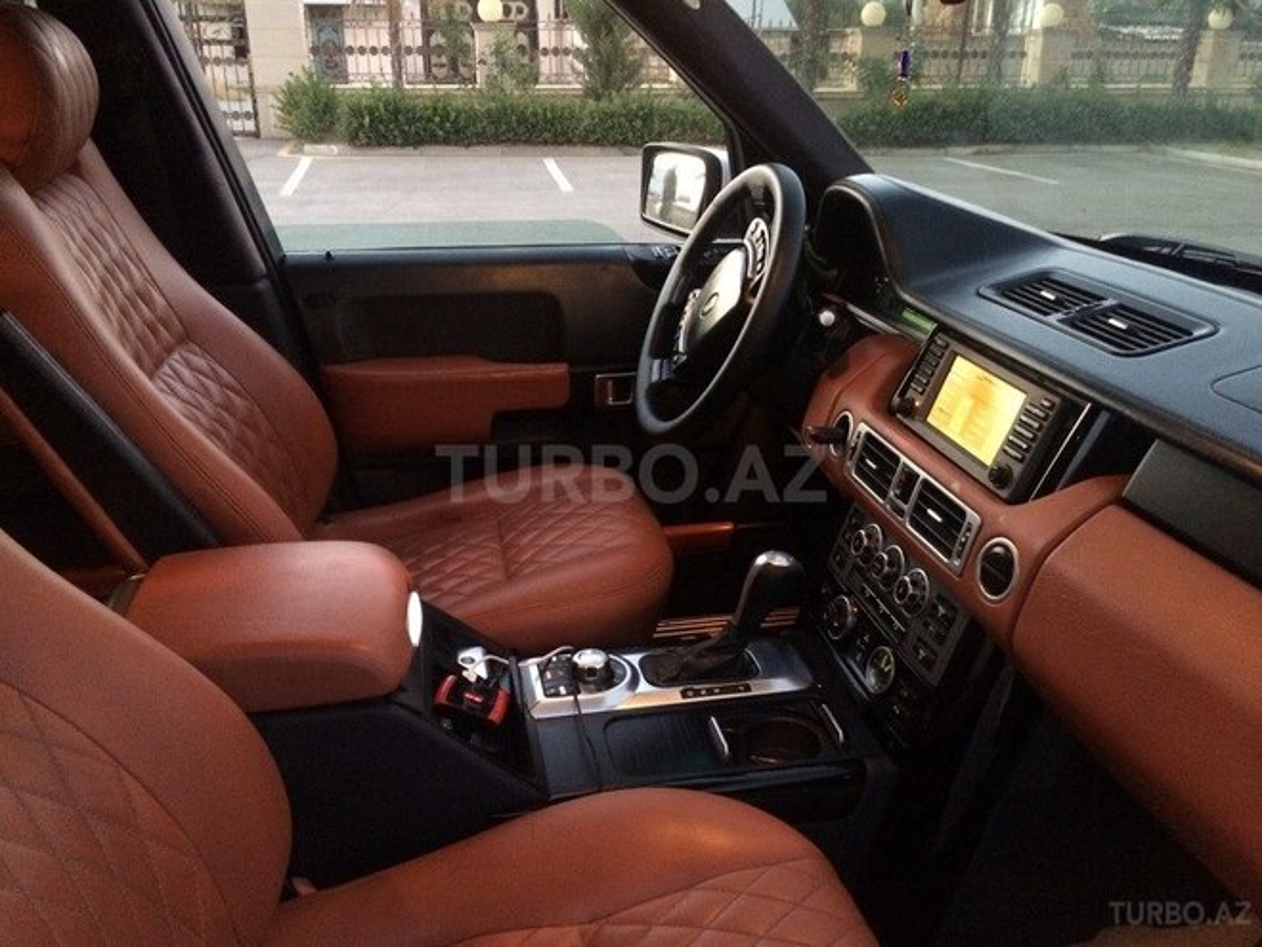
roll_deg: +2.0
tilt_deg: -21.6
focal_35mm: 29
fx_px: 1057
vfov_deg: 48.2
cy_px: 474
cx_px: 631
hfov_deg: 61.7
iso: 320
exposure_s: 1/17
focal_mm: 4.15
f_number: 2.2
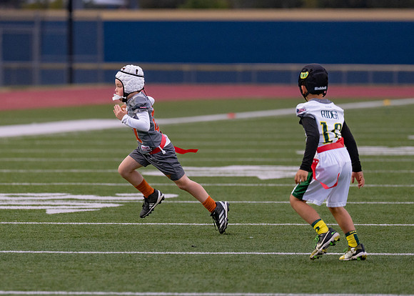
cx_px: 124
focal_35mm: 366
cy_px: 140
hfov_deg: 5.5
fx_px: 4302
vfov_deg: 3.9
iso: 800
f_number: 2.8
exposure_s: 1/1000
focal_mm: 200
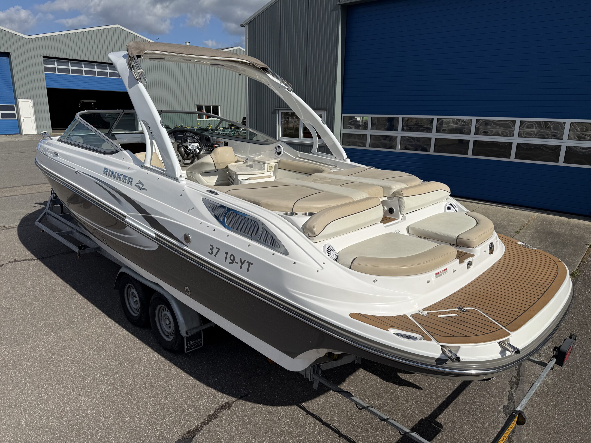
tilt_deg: -14.8
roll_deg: -1.5
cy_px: 222
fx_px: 410
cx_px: 296
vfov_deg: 56.8
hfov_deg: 71.6
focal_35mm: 24
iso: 80
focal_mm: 6.76
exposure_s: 1/10309
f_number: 1.78
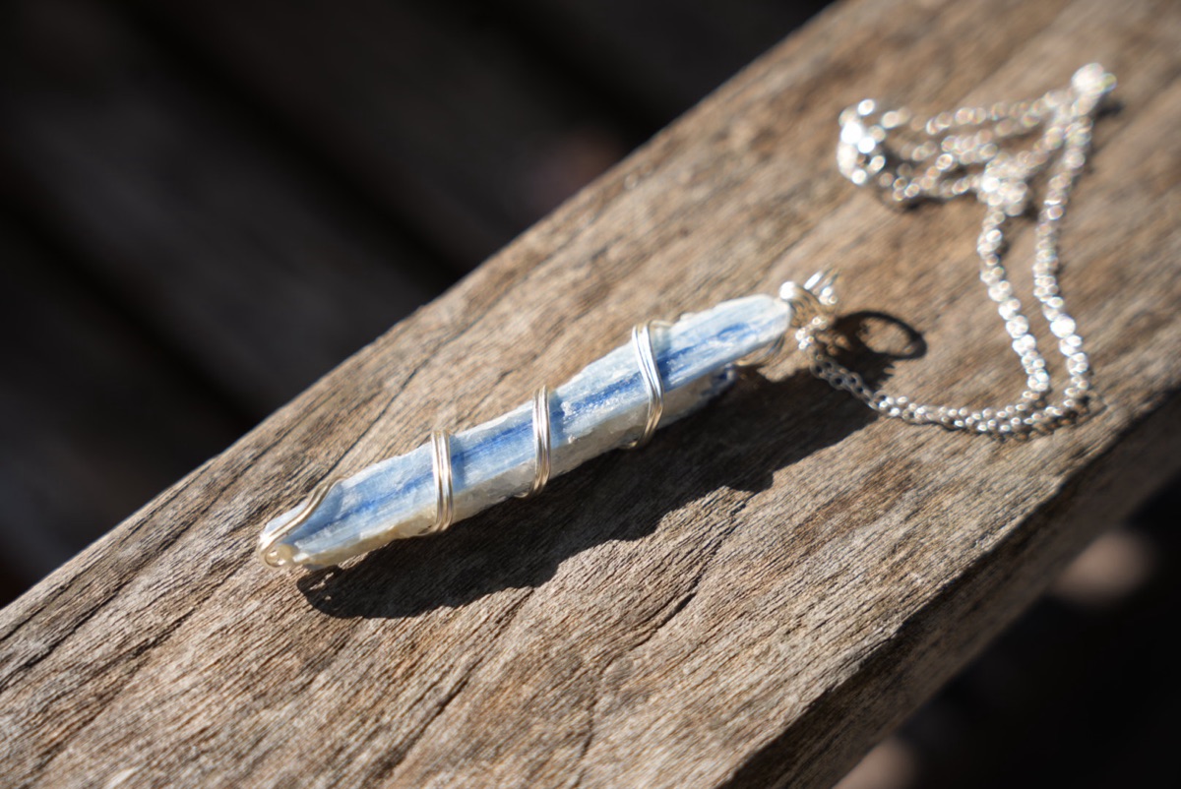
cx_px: 590
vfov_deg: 20.8
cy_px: 394
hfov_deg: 30.7
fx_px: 2154
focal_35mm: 66
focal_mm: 65.6
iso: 100
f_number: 4.5
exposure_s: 1/400
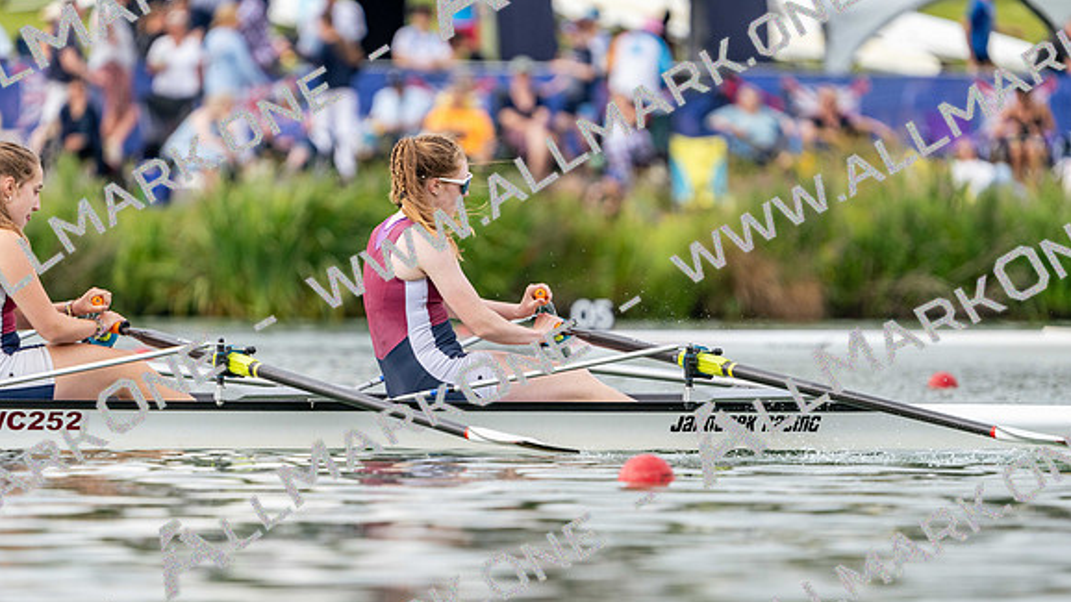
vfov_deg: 2.4
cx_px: 536
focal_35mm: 510
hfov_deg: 4.2
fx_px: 14482
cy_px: 314
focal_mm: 485
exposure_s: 1/1600
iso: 800
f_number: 6.3
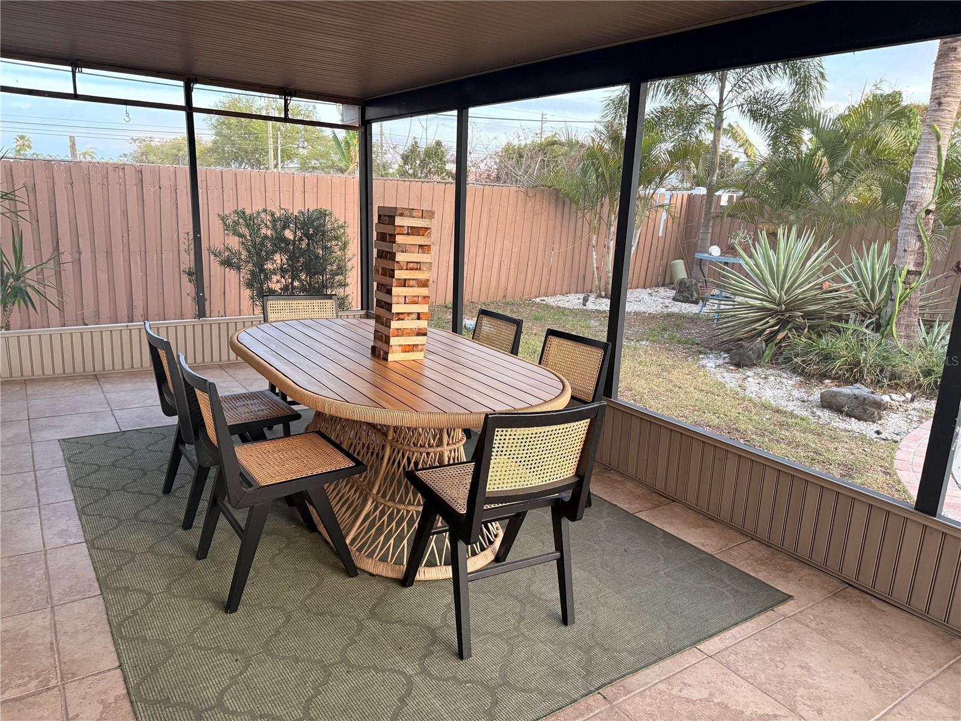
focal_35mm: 24
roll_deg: -3.4
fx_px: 666
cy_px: 360
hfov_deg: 71.6
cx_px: 480
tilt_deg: -12.1
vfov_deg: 56.8
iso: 400
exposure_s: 1/60
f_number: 1.78
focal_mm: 6.76
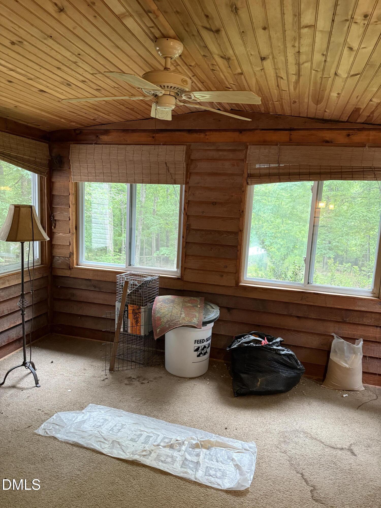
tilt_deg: -7.8
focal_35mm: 24
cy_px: 254
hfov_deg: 56.8
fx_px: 352
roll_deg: -3.0
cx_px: 190
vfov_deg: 71.6
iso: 640
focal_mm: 6.76
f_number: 1.78
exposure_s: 1/60
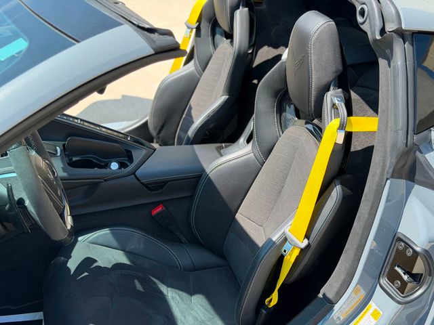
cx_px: 217
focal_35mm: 48
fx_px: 602
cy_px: 162
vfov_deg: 30.3
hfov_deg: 39.7
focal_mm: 6.76
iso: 100
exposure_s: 1/1484
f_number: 1.78
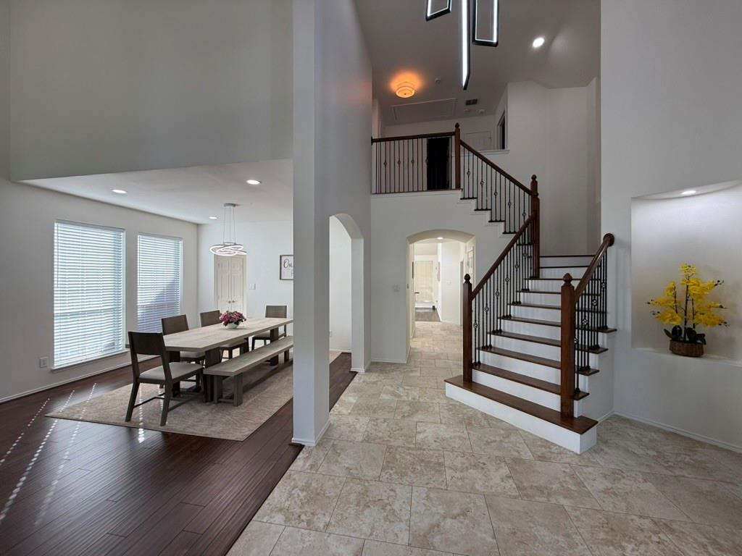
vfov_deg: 85.7
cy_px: 278
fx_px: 300
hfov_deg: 102.1
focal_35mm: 14
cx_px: 371
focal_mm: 2.22
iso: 64
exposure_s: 1/130
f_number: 2.2
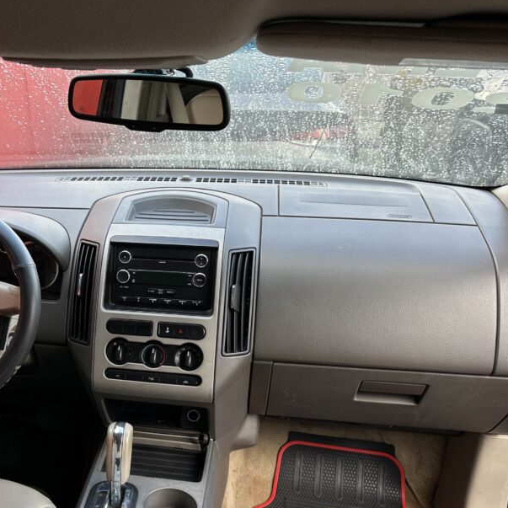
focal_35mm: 36
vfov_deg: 45.7
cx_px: 142
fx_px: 598
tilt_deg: -26.4
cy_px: 313
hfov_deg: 44.9
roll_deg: +1.5
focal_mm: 6.86
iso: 64
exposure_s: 1/121
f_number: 1.78
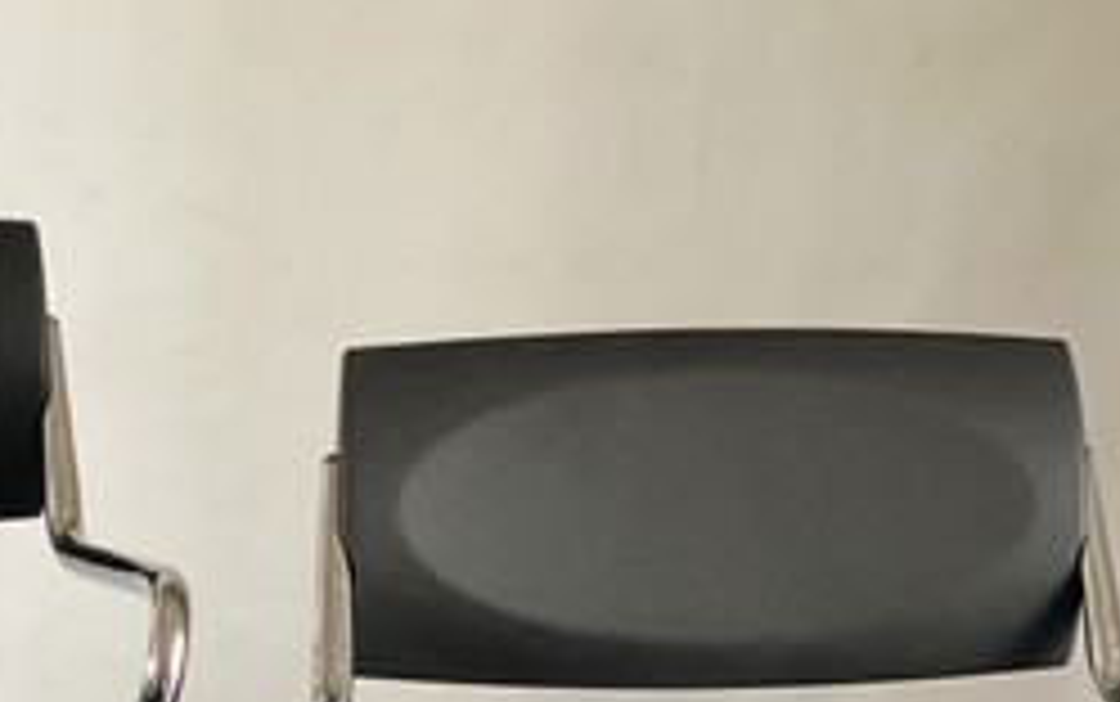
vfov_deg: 8.6
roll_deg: -0.5
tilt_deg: -20.3
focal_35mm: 151
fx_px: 4612
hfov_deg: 13.8
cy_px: 848
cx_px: 328
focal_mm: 6
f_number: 2
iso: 250
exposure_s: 1/68
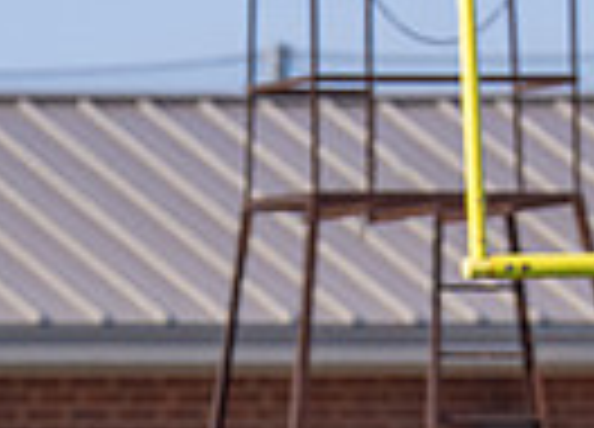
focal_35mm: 1228
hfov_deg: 1.6
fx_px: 20770
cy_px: 872
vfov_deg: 1.2
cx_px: 466
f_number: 2.8
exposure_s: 1/2500
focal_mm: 200
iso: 125
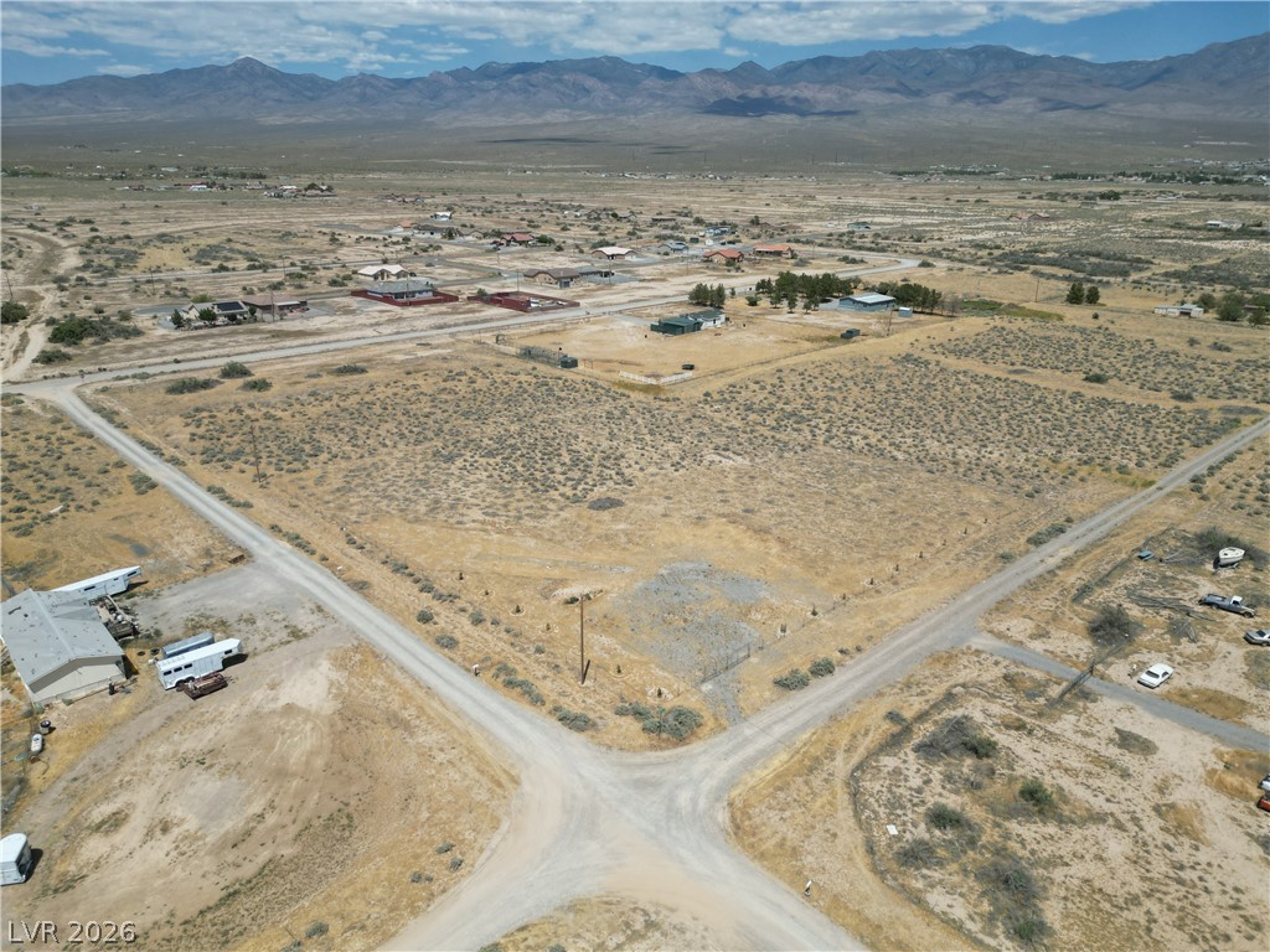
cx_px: 635
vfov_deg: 56.8
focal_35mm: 24
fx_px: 881
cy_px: 476
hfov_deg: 71.6
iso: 100
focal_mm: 6.72
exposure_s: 1/5000
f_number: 1.7
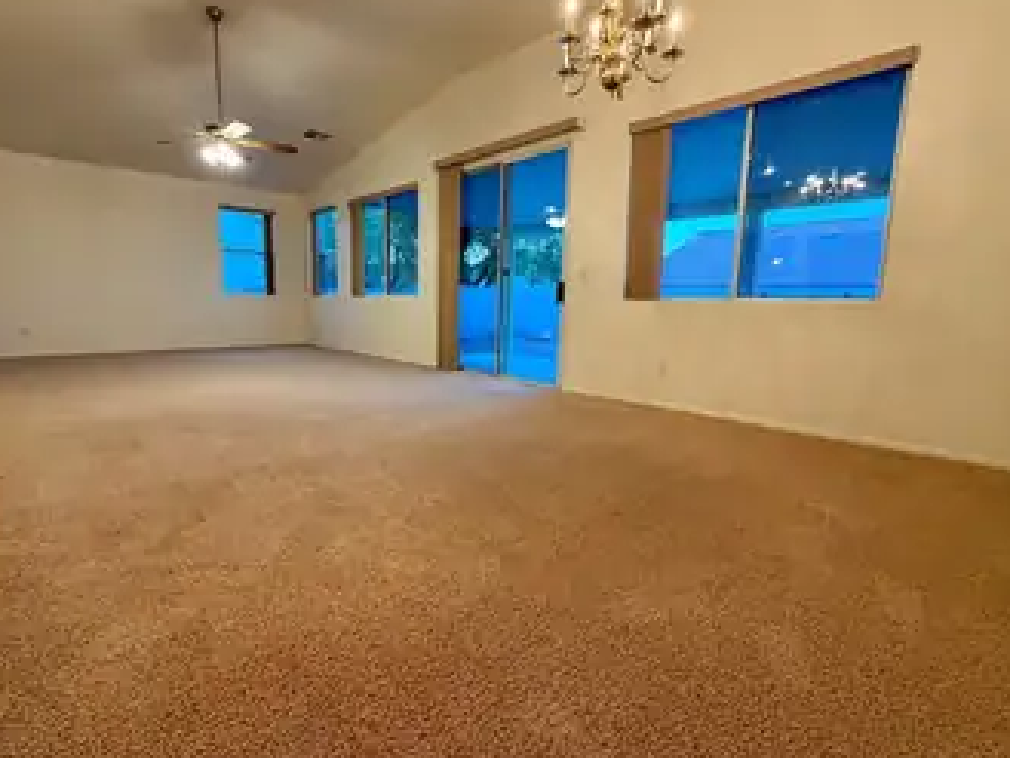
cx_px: 476
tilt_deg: -8.7
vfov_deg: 74.7
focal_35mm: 17
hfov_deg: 90.9
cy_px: 368
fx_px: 496
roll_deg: -1.0
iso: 400
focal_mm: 2.22
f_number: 2.2
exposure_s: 1/60
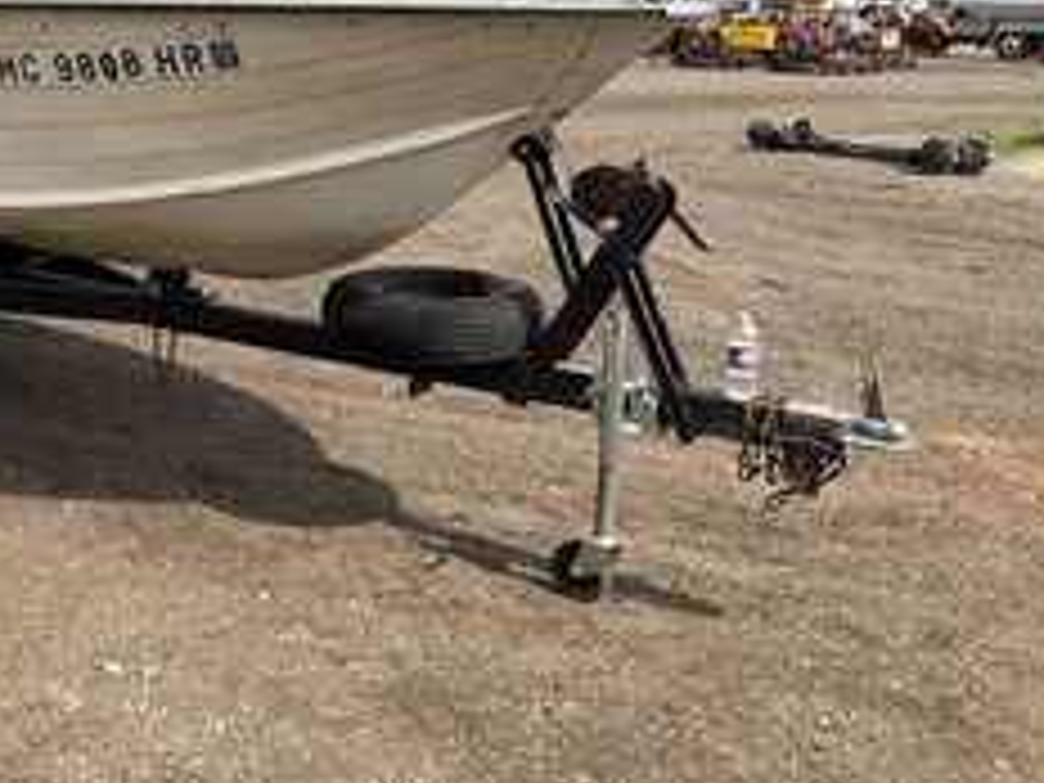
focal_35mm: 50
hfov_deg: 36.8
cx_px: 202
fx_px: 1508
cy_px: 158
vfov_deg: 28.5
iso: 25
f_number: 1.8
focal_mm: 3
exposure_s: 1/2227
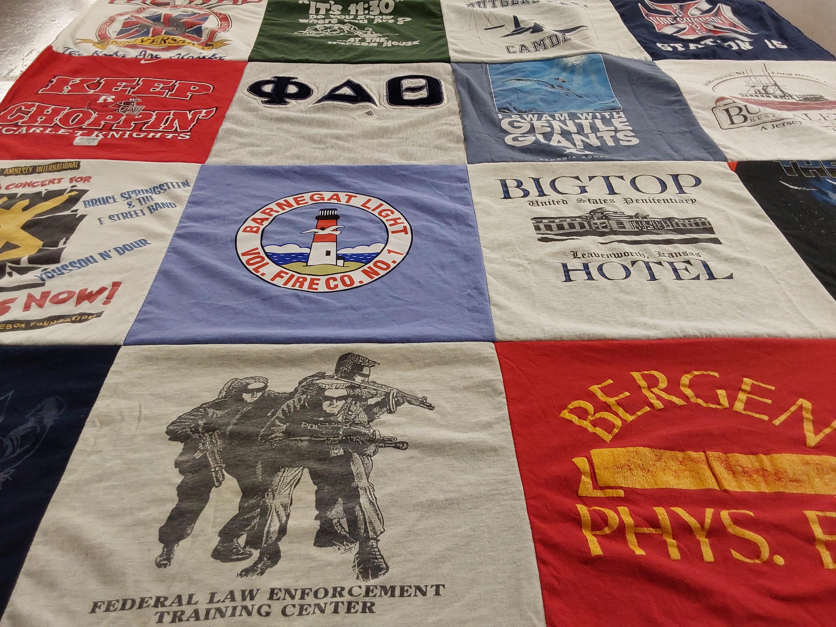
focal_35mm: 28
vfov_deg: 49.7
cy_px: 314
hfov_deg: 63.4
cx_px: 418
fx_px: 676
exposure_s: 1/60
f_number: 1.9
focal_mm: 2.91
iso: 80
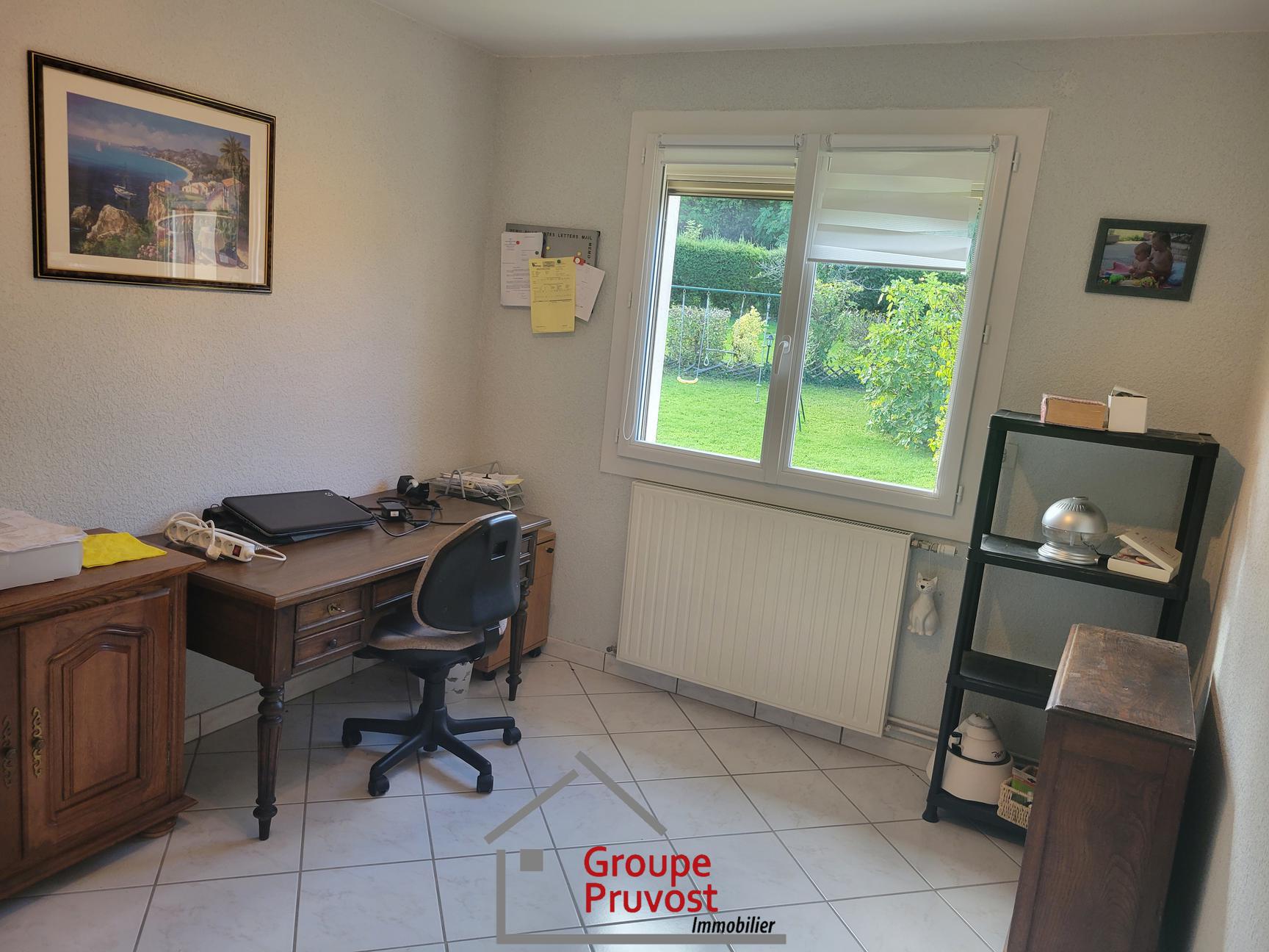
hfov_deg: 67.3
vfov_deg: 53.1
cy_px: 476
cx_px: 634
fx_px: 953
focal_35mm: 26
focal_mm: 5.4
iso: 100
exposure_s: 1/100
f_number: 1.8
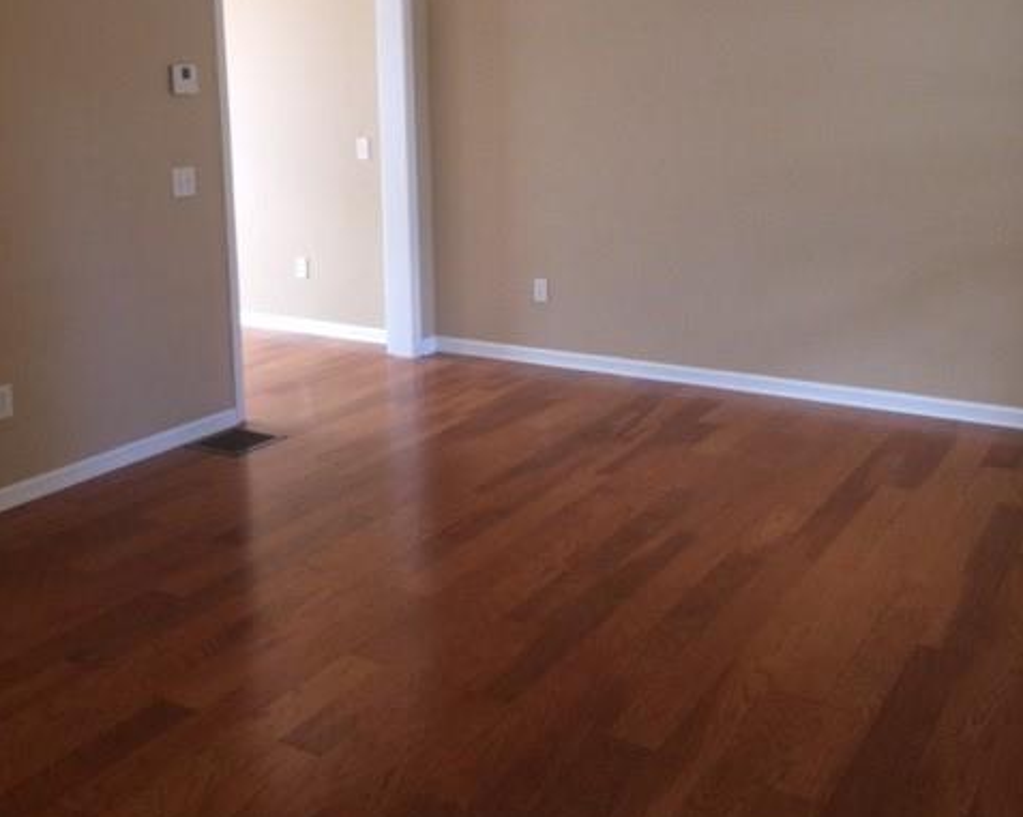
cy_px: 227
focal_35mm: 38
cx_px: 510
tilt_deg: -9.1
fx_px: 1150
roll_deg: +2.0
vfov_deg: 38.3
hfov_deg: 48.0
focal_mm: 4.15
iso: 125
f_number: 2.2
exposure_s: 1/30
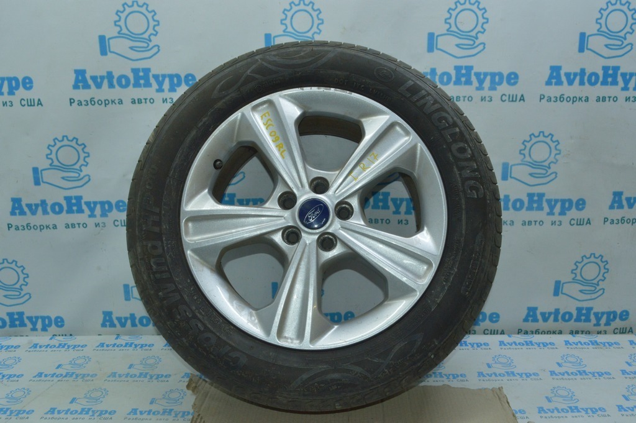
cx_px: 318
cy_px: 212
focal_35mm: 33
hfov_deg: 57.3
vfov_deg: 39.9
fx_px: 583
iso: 1400
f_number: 16
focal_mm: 22
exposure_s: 1/40
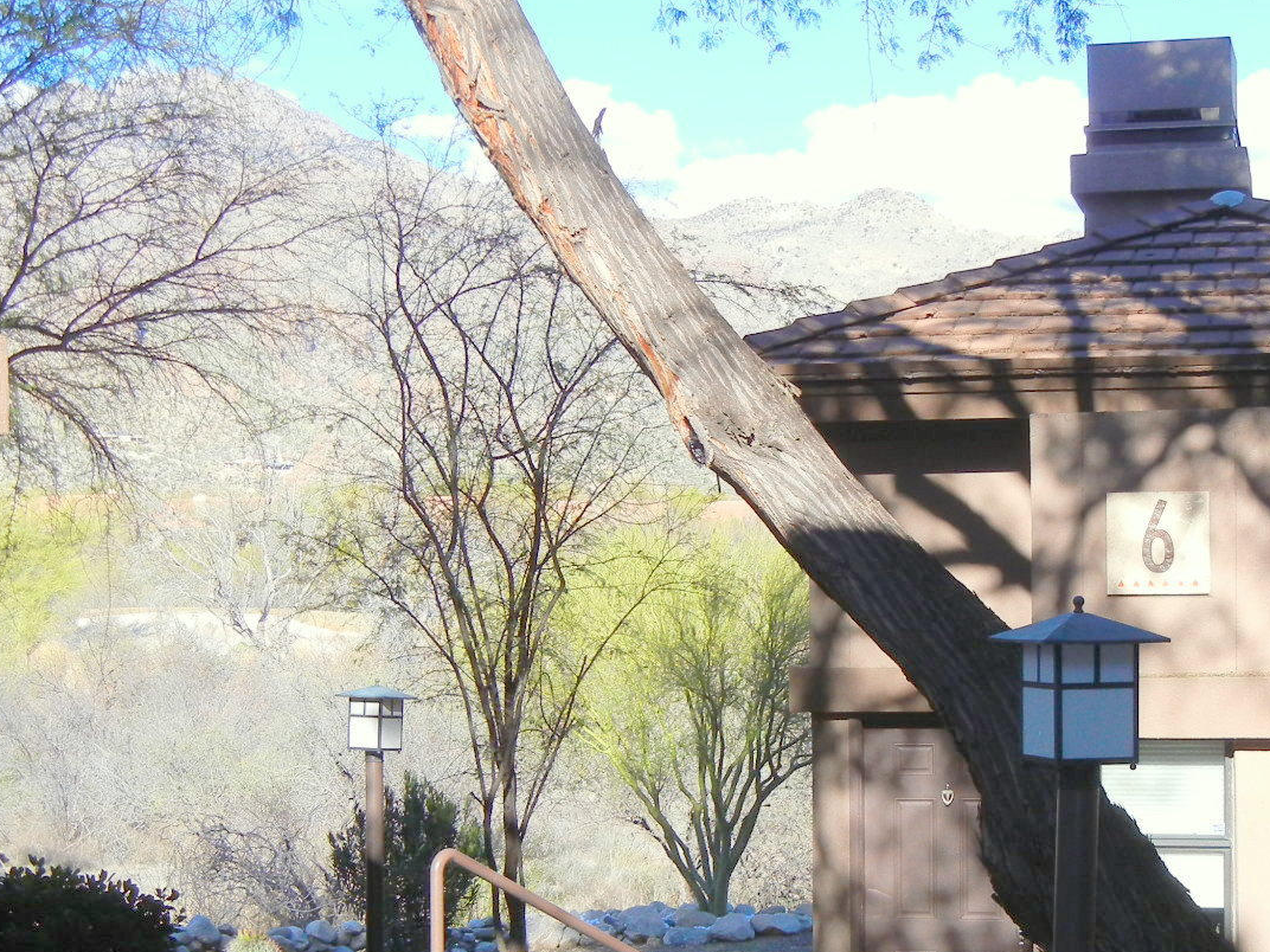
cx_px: 745
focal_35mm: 86
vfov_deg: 17.1
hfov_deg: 22.7
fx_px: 3155
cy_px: 657
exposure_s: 1/652
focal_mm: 8.1
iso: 160
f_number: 3.8
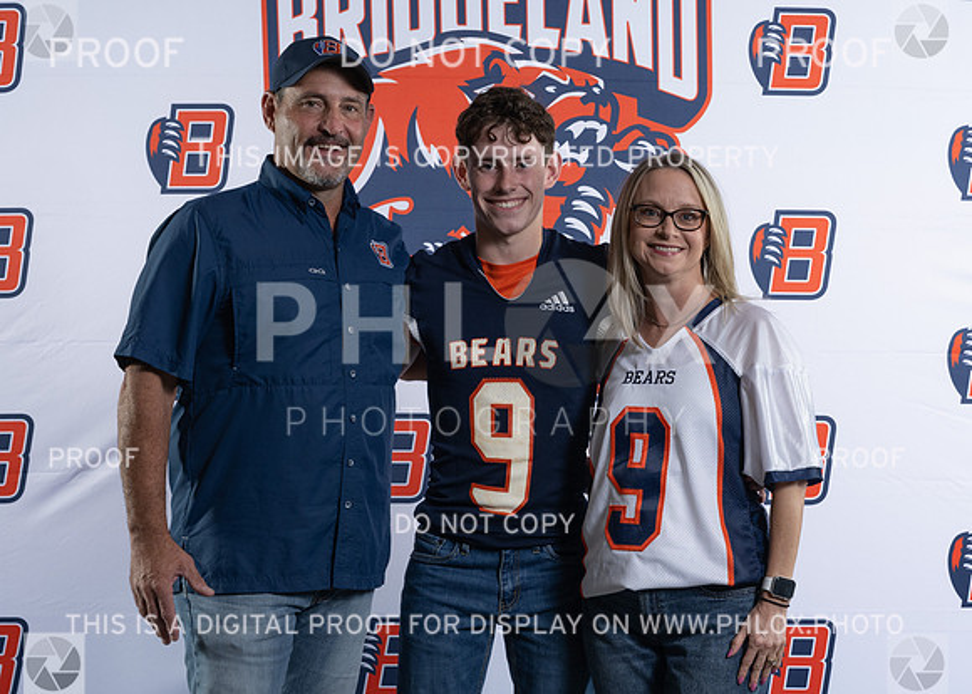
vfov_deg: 16.3
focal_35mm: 88
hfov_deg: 22.7
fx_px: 2422
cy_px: 366
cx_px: 540
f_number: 8
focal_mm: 50
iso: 250
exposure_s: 1/100
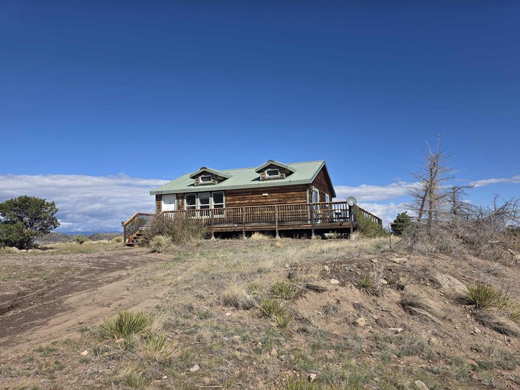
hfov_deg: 71.6
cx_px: 263
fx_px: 361
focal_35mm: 24
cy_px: 200
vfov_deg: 56.8
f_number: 1.7
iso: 80
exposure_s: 1/7626
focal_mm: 6.3
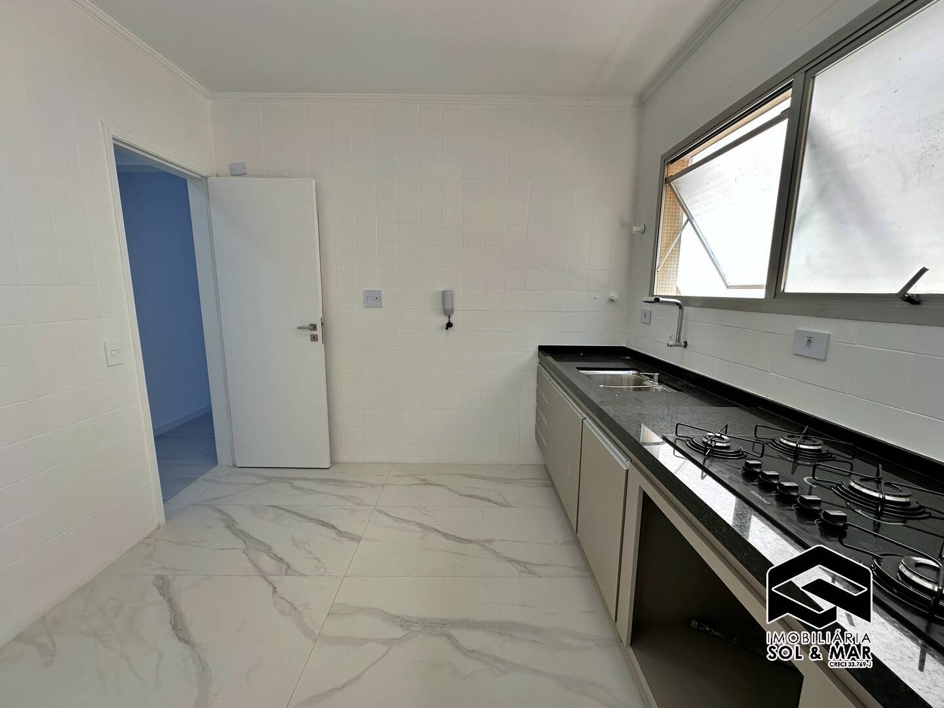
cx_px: 472
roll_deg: -0.8
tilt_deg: -9.3
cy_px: 354
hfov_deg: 102.1
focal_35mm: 14
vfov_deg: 85.7
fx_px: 382
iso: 40
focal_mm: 2.22
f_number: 2.2
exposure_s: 1/139
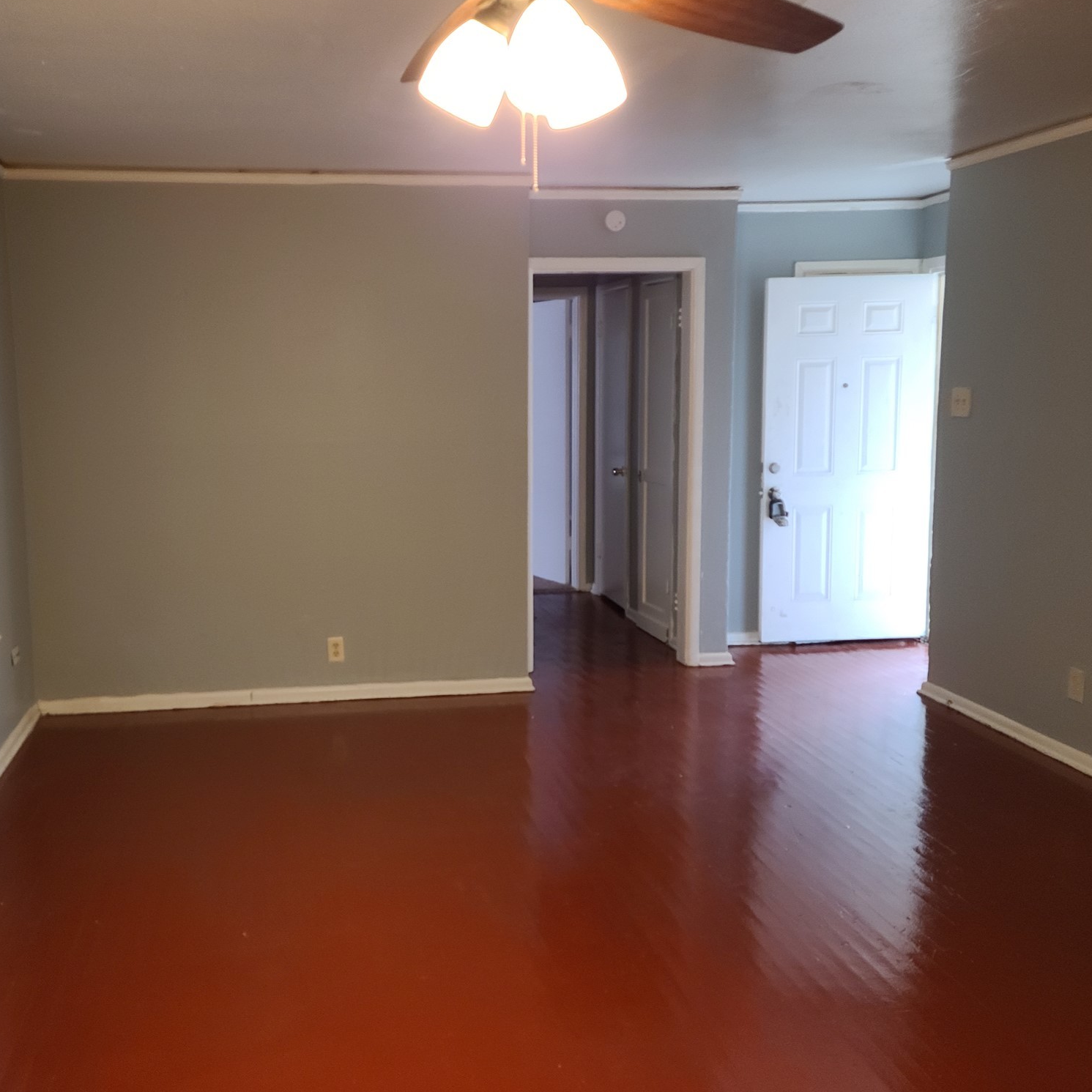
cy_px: 540
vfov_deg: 48.4
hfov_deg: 48.1
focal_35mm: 34
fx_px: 1213
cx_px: 429
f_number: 2
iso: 400
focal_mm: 5.9
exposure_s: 1/40
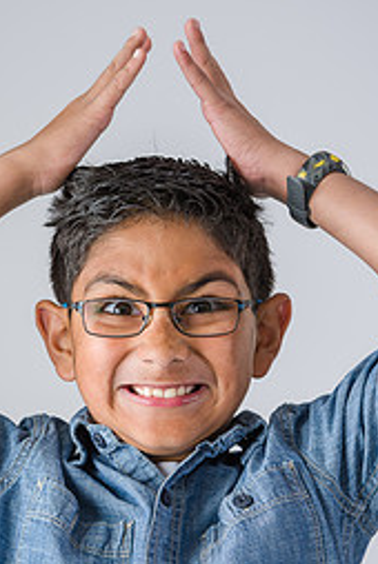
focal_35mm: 248
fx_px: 3895
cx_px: 135
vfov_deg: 8.3
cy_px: 355
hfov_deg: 5.6
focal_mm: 140
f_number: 5.6
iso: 100
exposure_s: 1/160
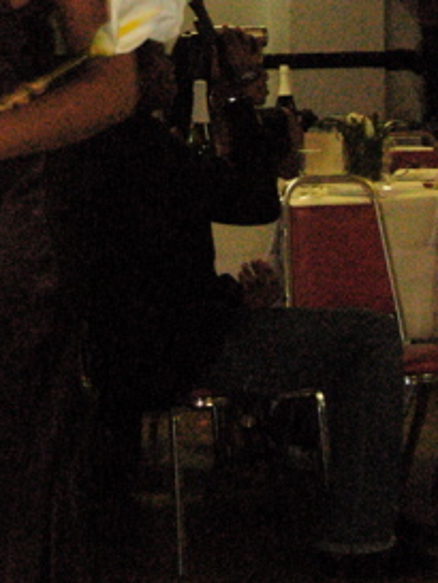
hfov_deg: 8.1
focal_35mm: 183
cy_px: 109
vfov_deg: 10.8
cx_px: -46
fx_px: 3085
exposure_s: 1/90.5
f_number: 3.9
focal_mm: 15.7
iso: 400
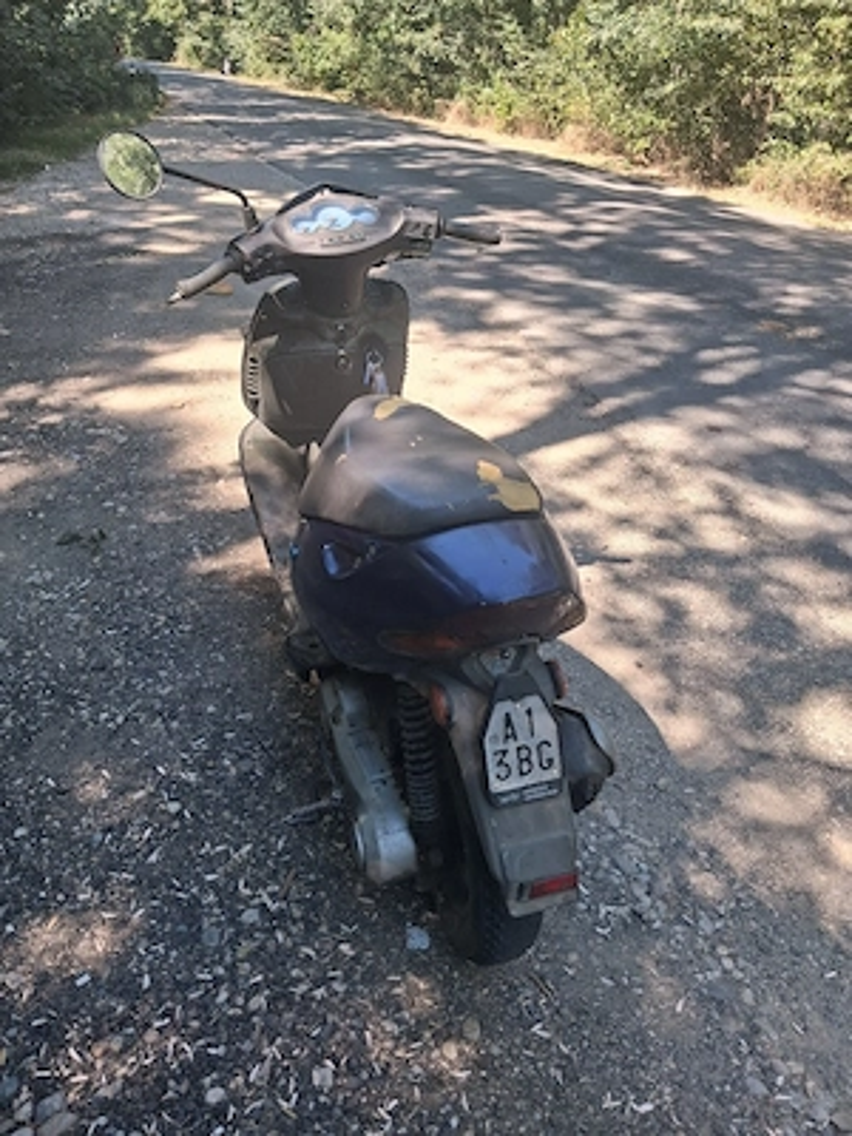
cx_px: 426
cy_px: 568
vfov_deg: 65.3
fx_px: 886
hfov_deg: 51.4
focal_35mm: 27
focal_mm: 4
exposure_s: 1/133
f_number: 1.8
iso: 25
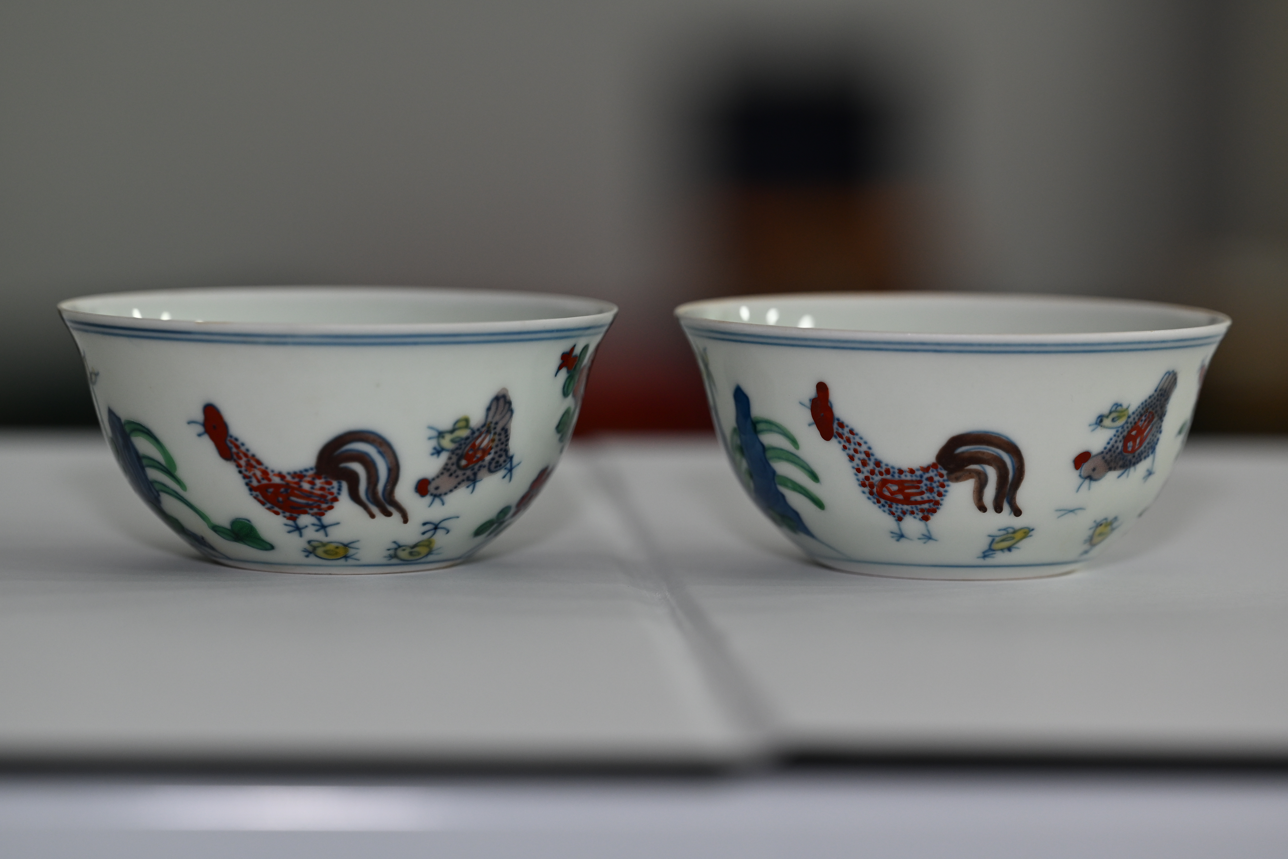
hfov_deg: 13.0
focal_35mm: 158
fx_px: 5635
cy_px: 430
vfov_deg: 8.7
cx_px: 644
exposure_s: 1/60
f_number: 4
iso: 280
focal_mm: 105
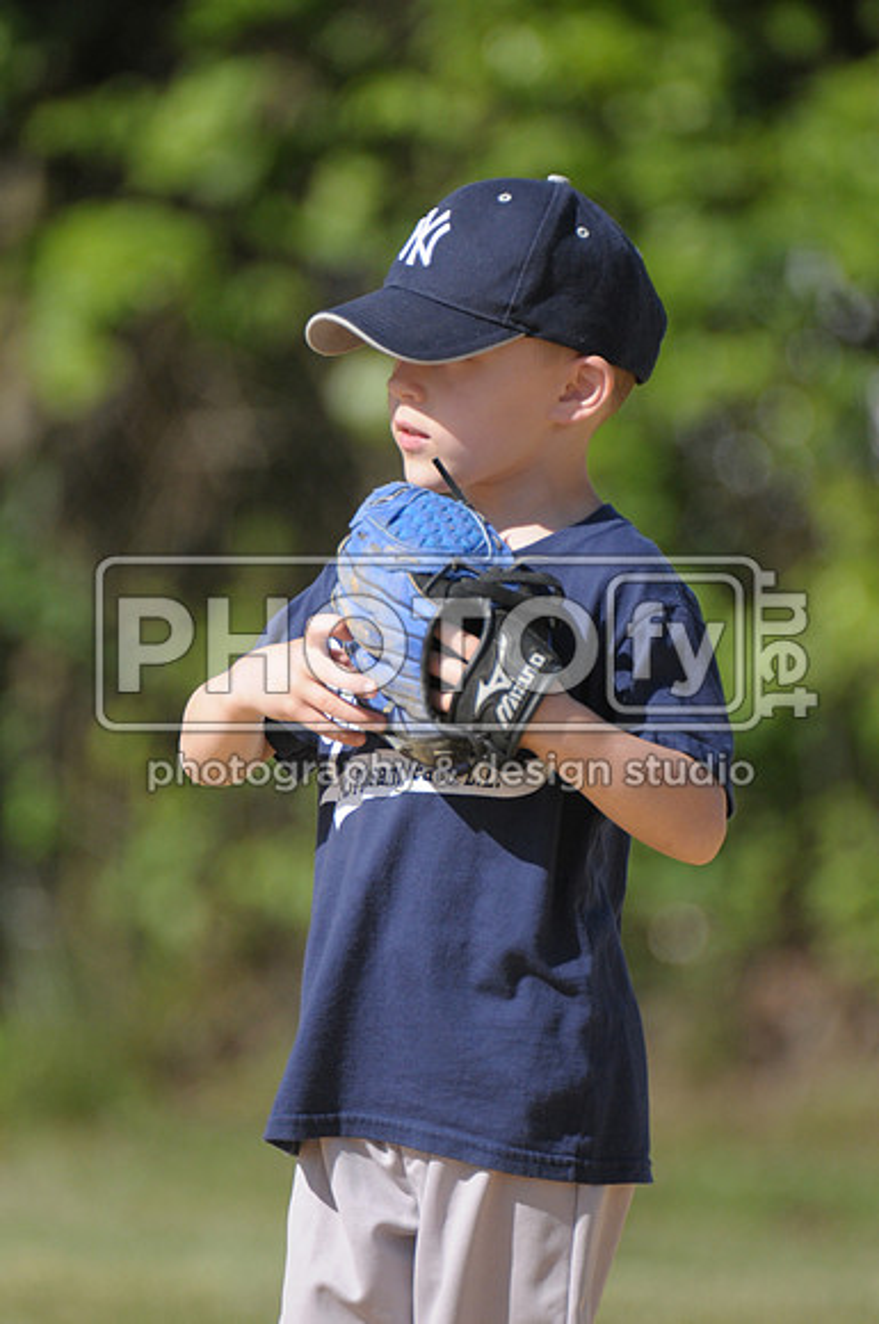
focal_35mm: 600
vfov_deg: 3.4
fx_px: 22039
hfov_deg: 2.3
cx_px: 440
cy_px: 662
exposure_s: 1/4000
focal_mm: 400
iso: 640
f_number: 4
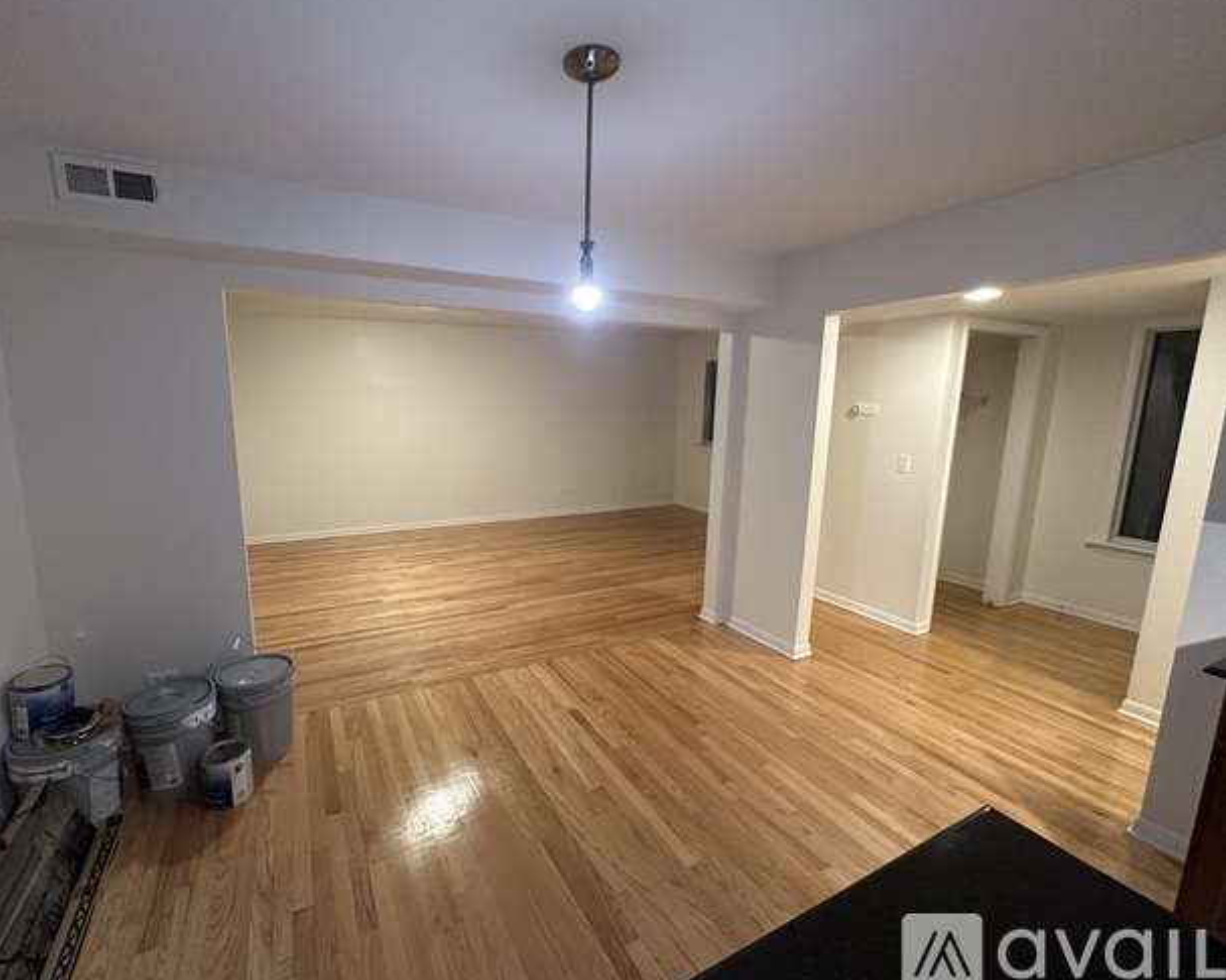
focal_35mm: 15
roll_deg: -0.6
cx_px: 556
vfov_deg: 84.0
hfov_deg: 96.5
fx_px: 544
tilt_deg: -8.8
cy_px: 490
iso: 320
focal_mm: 2.22
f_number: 2.2
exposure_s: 1/60
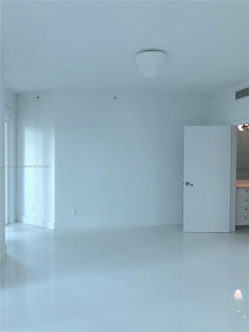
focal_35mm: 28
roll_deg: -1.4
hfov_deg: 49.7
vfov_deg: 63.4
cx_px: 124
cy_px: 166
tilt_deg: -1.4
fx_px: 269
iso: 32
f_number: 1.8
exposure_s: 1/120
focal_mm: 4
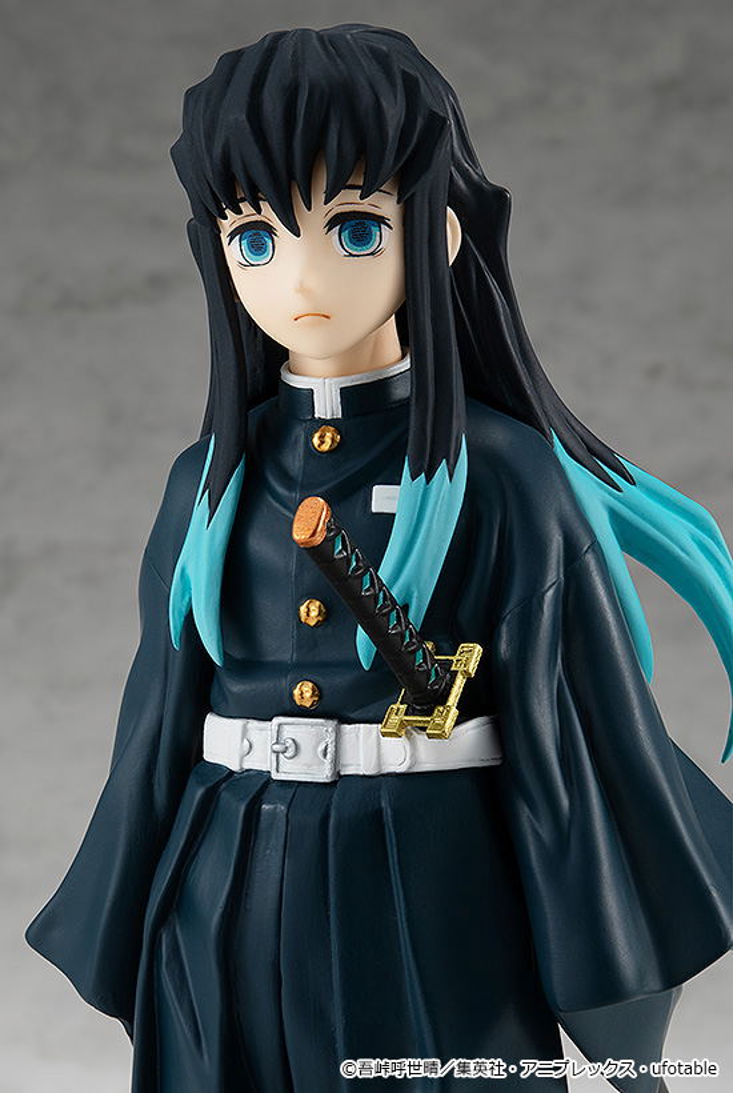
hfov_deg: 20.7
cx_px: 366
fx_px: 2007
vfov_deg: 30.5
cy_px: 546
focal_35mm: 66
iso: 160
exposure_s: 1/20
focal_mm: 60
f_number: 16
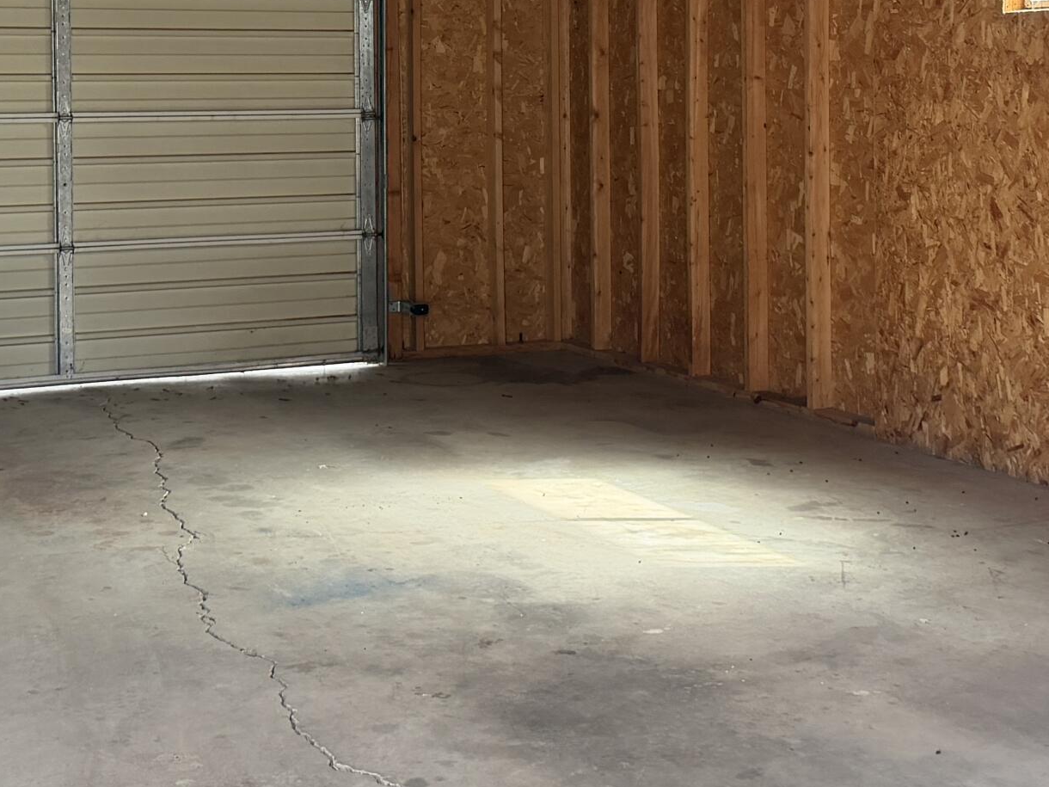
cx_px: 433
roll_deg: +1.0
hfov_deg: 32.6
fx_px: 1788
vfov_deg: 24.2
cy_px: 95
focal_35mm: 59
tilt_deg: -0.6
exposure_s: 1/208
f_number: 1.78
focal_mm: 6.76
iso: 200
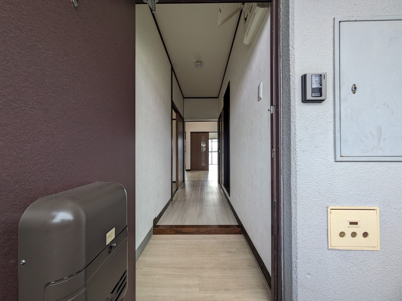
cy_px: 150
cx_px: 201
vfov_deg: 85.7
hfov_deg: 102.1
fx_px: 163
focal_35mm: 14
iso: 51
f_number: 2.2
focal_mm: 1.83
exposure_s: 1/120
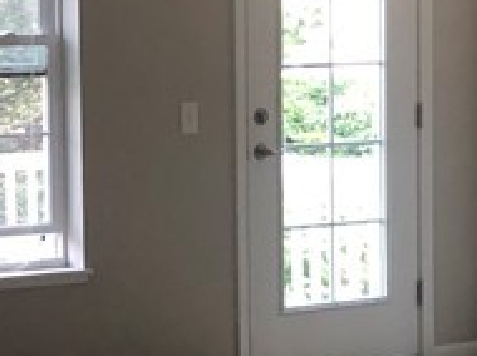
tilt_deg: -5.4
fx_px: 2078
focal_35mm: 151
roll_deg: +1.5
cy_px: 246
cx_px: 65
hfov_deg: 13.0
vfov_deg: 9.8
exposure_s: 1/30
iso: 25
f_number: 1.8
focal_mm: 3.99
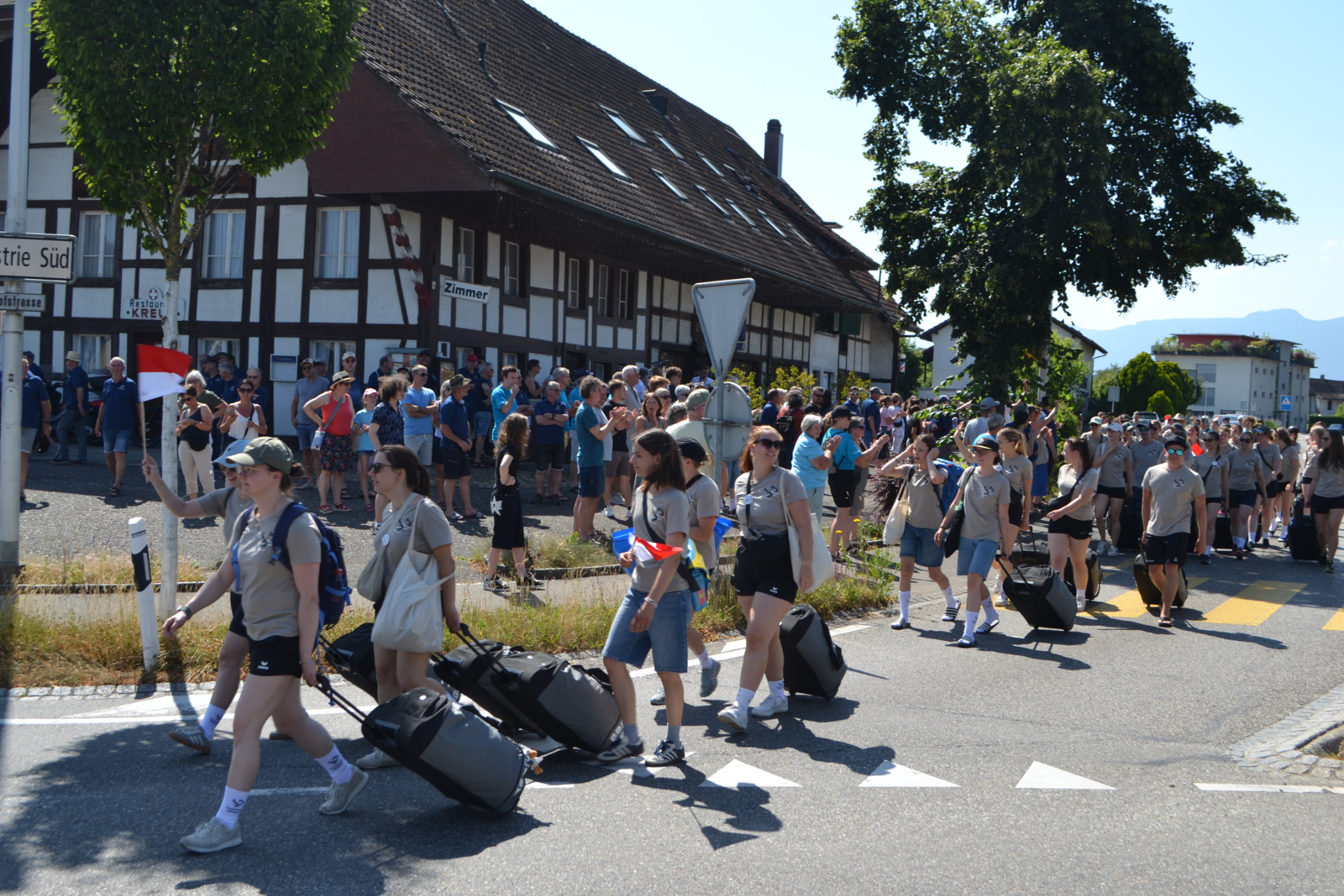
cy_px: 448
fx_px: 1344
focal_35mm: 36
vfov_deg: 36.9
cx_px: 672
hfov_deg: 53.1
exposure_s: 1/200
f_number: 7.1
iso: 100
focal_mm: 24
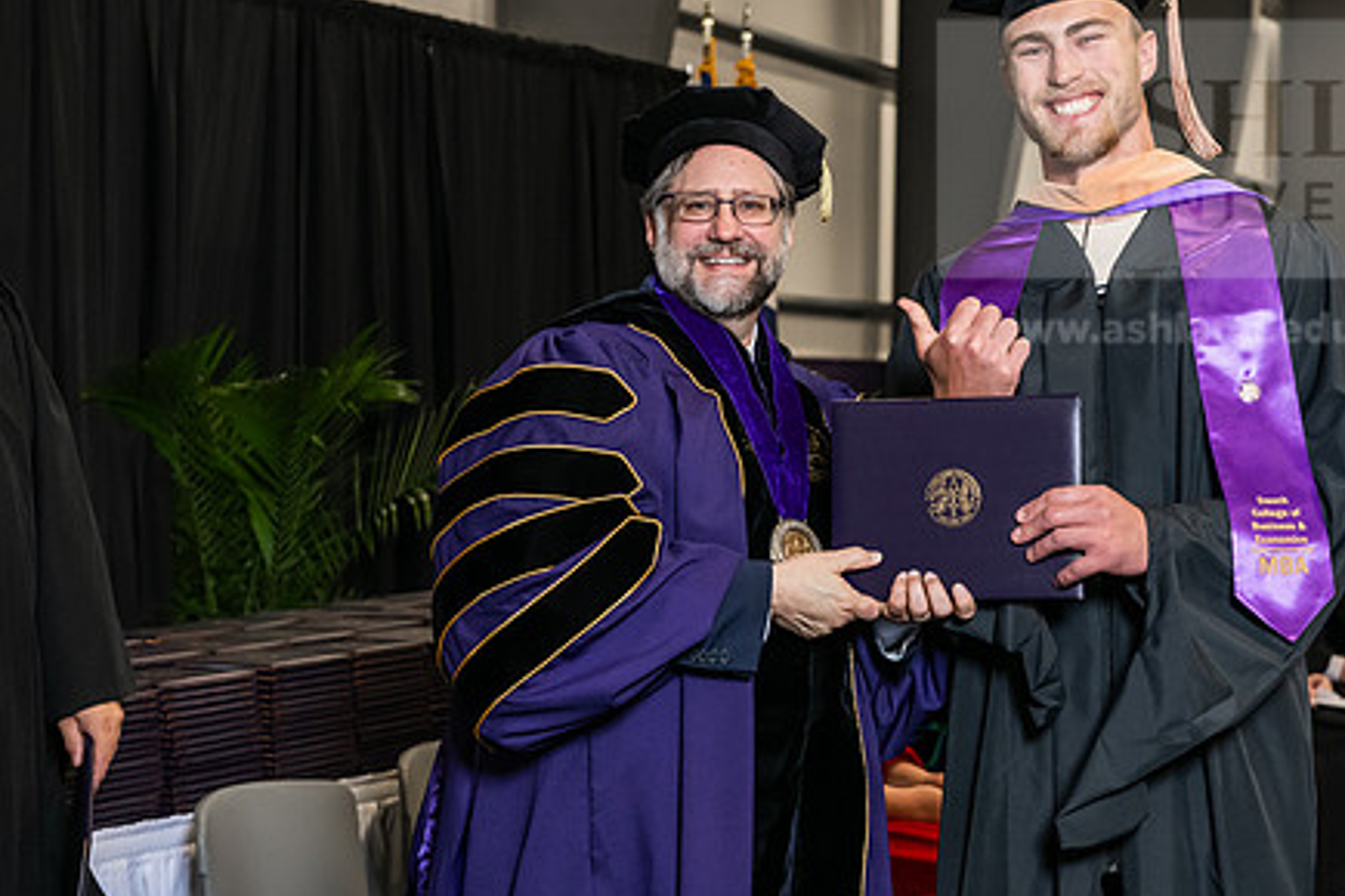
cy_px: 394
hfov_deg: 25.3
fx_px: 2989
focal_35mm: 80
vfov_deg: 17.1
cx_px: 844
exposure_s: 1/200
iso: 2000
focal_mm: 60
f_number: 5
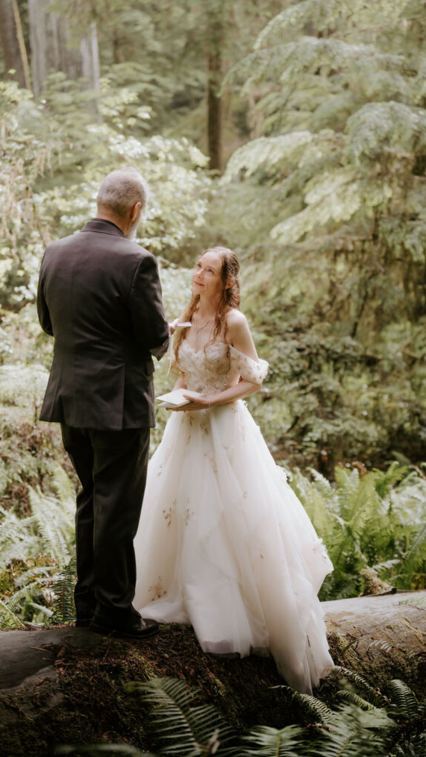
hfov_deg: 16.3
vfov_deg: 28.6
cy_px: 379
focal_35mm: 74
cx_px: 217
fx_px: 1486
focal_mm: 70
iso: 400
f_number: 2.8
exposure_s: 1/250
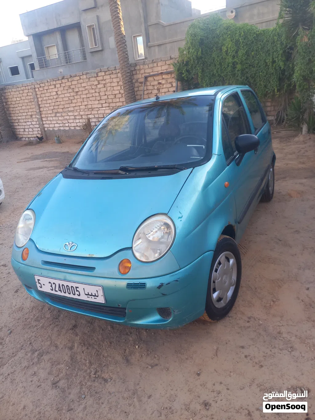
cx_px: 158
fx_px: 303
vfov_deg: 69.4
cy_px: 210
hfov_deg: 54.9
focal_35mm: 25
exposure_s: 1/100
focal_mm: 4.65
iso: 64
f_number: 1.8
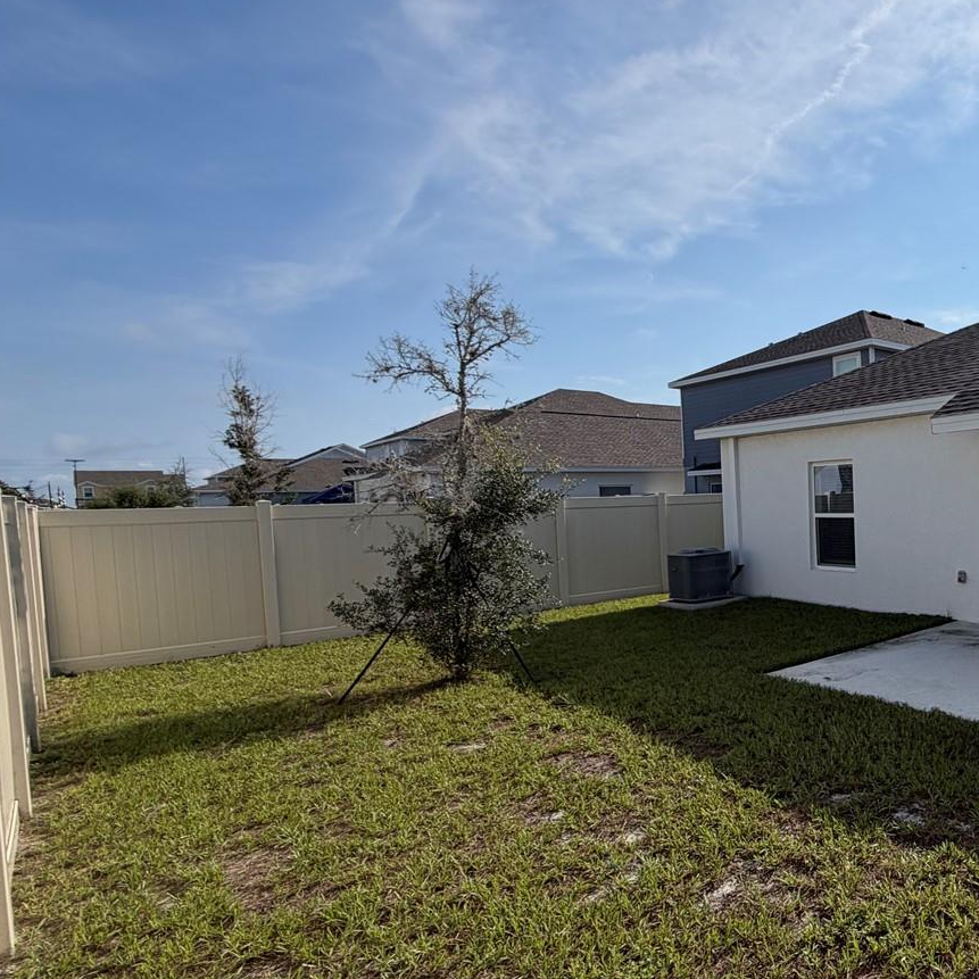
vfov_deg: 67.2
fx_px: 736
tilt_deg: -3.3
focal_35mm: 23
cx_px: 897
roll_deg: +2.2
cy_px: 526
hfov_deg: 57.0
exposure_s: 1/1534
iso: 20
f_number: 2.2
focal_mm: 2.22
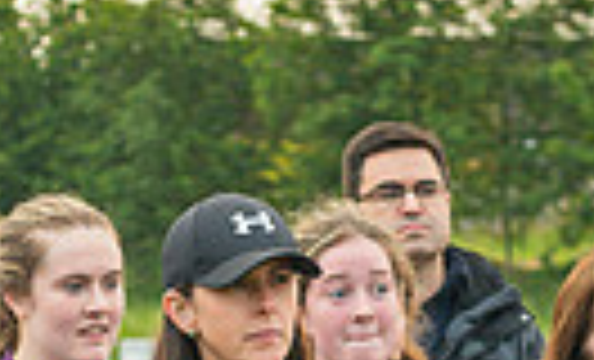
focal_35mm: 332
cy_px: 659
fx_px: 5329
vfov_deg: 3.8
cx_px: 271
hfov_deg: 6.4
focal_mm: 70
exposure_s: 1/100
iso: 900
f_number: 2.8
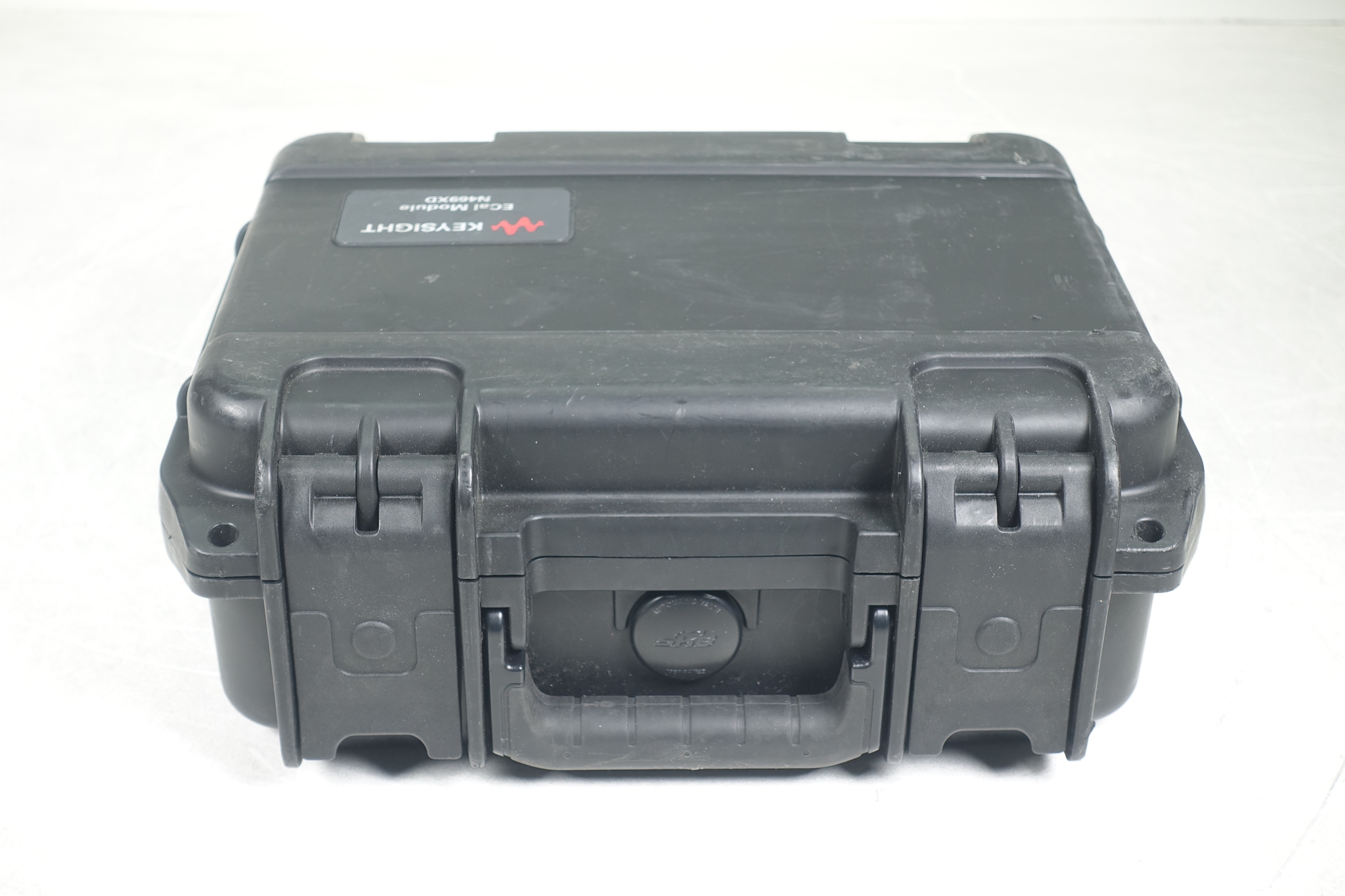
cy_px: 448
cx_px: 672
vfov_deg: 21.9
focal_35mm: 62
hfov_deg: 32.4
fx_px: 2316
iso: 125
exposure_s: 1/80
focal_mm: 22.57
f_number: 4
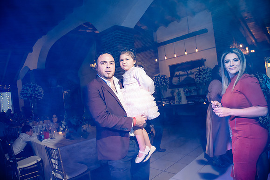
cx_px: 135
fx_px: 180
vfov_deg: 53.2
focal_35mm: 24
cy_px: 90
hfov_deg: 73.7
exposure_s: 1/80
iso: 2000
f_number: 7.1
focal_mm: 24
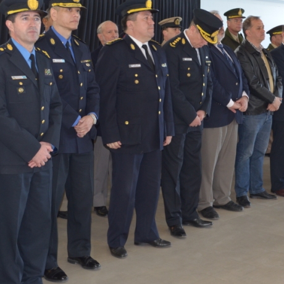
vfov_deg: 25.3
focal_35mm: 68
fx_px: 631
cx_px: 188
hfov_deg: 25.2
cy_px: 109
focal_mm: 24
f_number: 4
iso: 500
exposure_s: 1/30
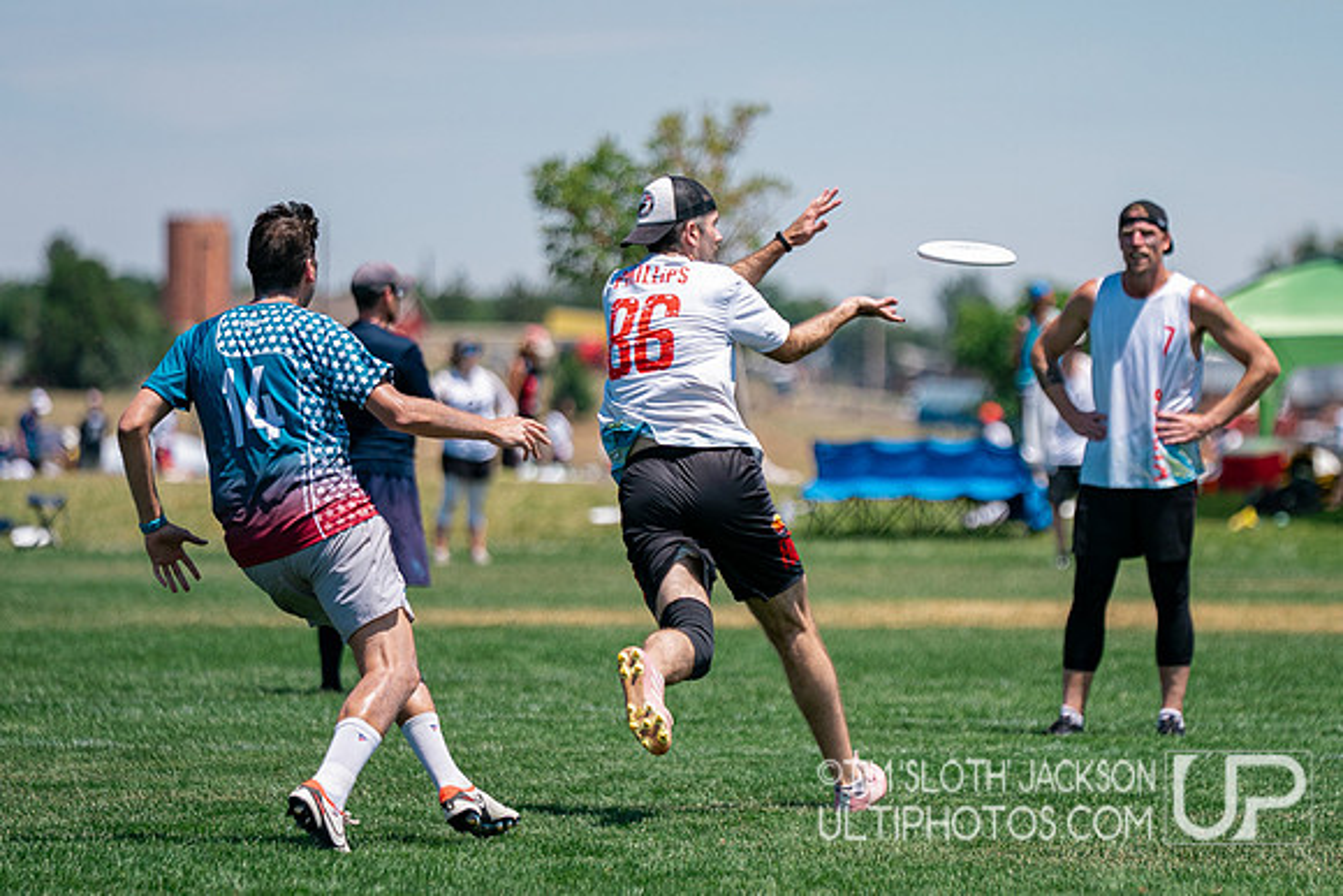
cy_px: 470
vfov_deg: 4.1
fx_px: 12538
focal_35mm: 336
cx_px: 864
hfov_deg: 6.1
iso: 250
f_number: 2.8
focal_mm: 200
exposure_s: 1/5000
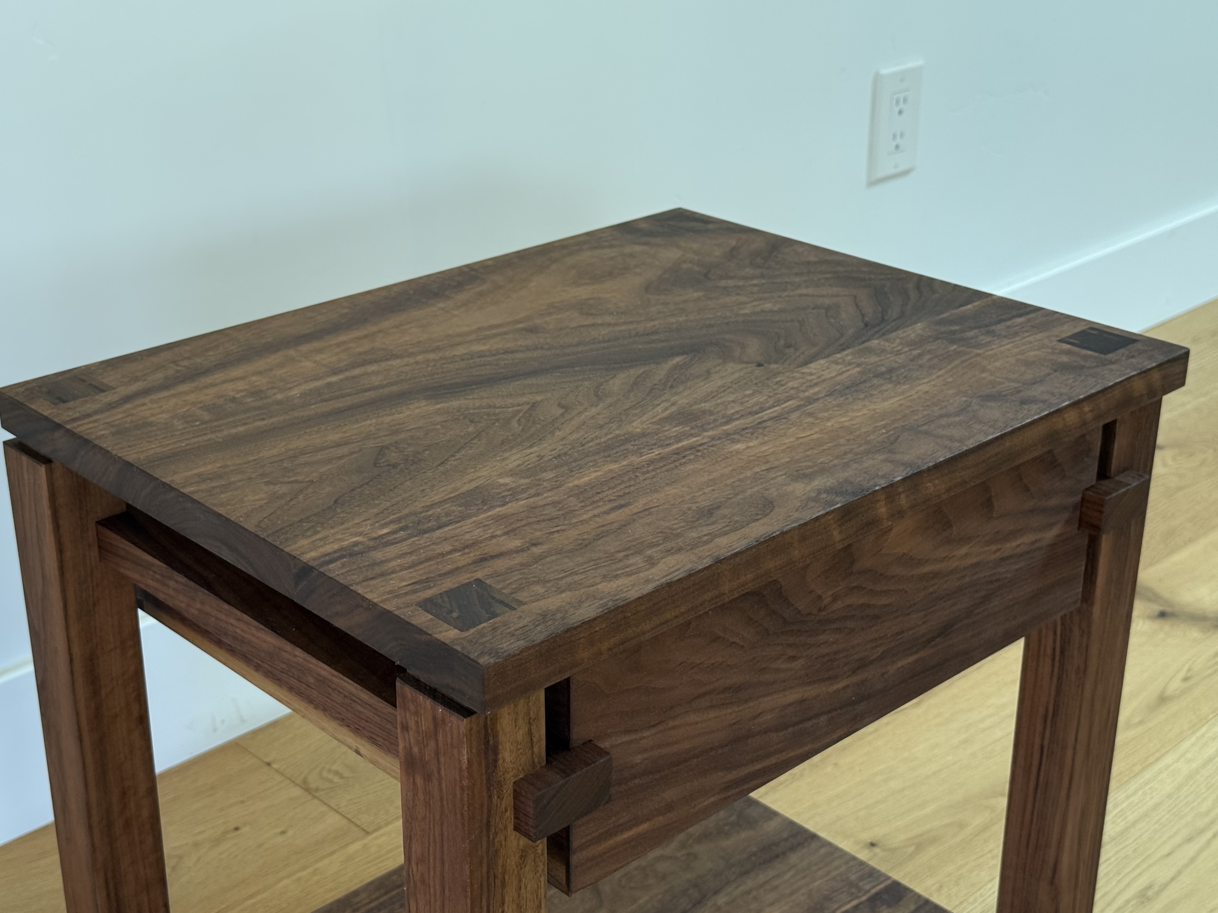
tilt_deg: -23.5
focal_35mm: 51
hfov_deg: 37.5
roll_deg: -0.8
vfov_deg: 28.6
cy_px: 455
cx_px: 582
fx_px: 1794
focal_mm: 6.76
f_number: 1.78
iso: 200
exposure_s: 1/78
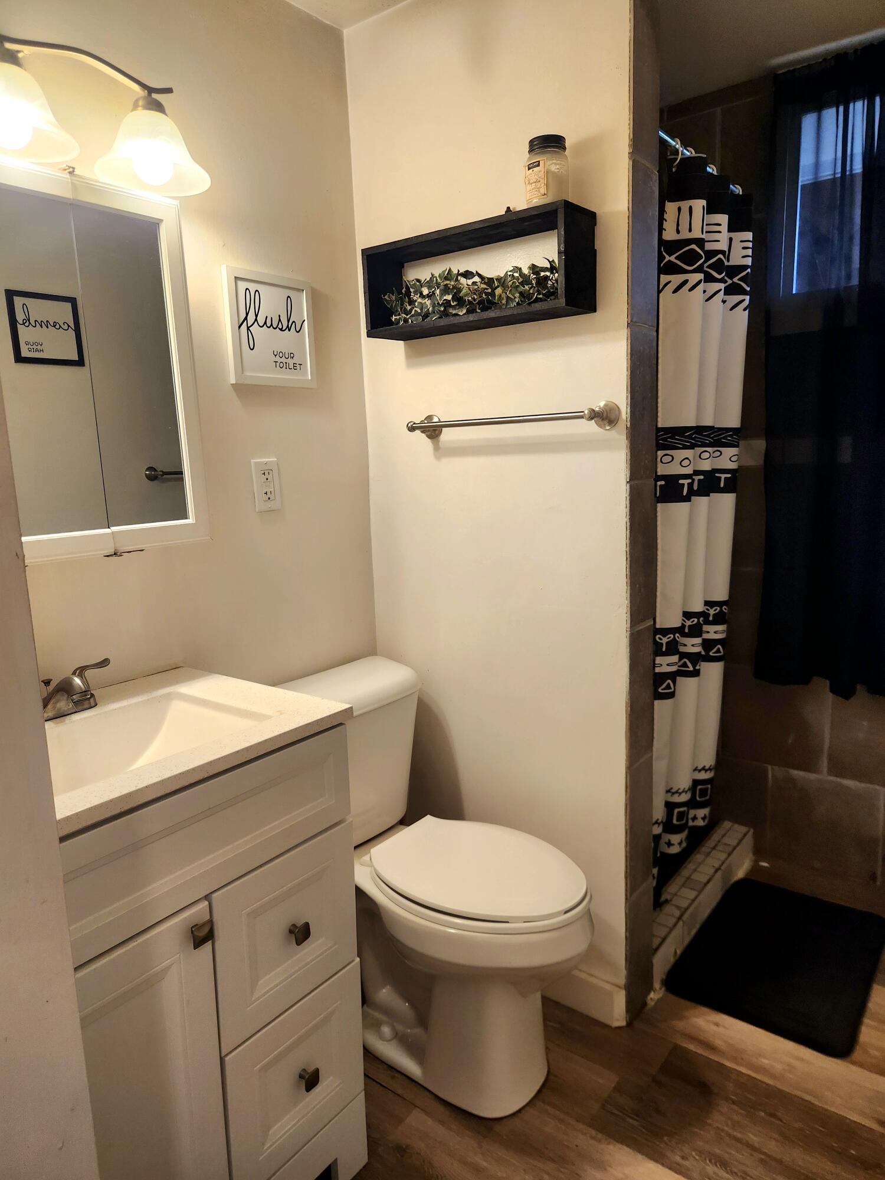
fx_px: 784
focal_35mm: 23
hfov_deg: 58.9
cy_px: 590
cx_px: 442
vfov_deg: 73.9
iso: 160
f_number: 1.8
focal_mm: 5.4
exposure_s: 1/120
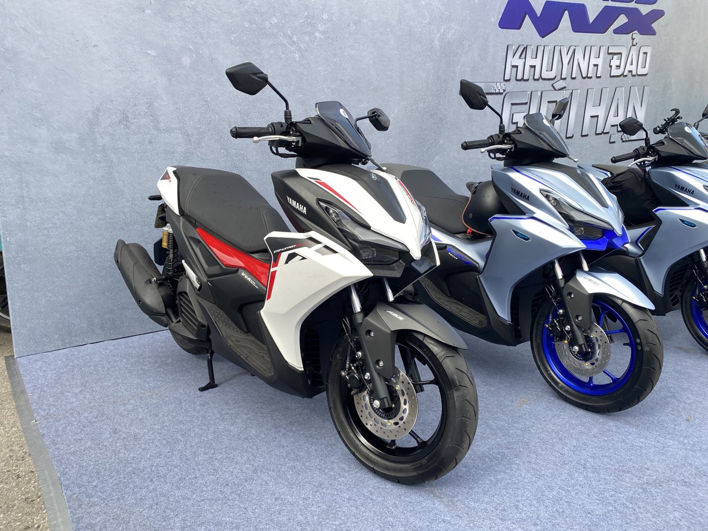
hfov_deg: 67.3
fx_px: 532
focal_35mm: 26
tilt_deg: -11.4
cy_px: 266
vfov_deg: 53.1
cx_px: 354
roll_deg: -0.9
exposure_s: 1/359
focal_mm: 4.25
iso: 32
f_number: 1.8
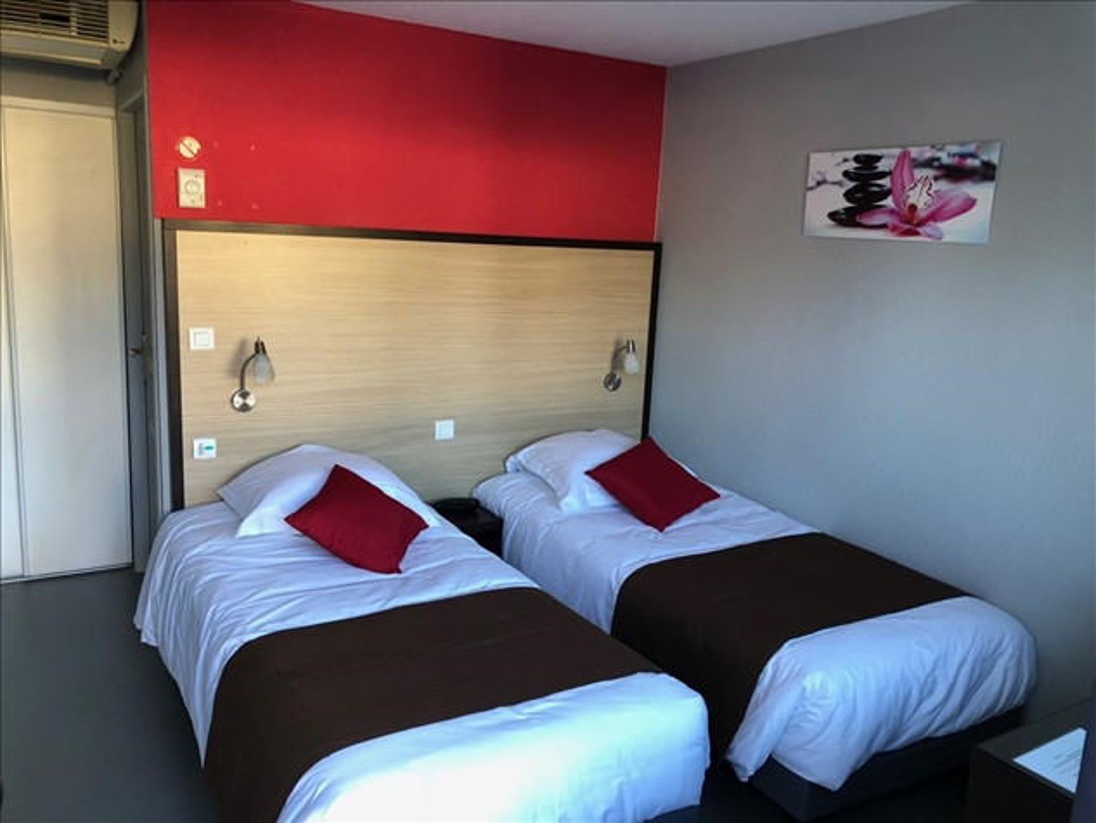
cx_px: 548
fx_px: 887
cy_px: 412
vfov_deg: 49.8
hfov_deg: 63.4
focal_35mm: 28
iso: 40
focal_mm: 3.99
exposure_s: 1/24
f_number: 1.8
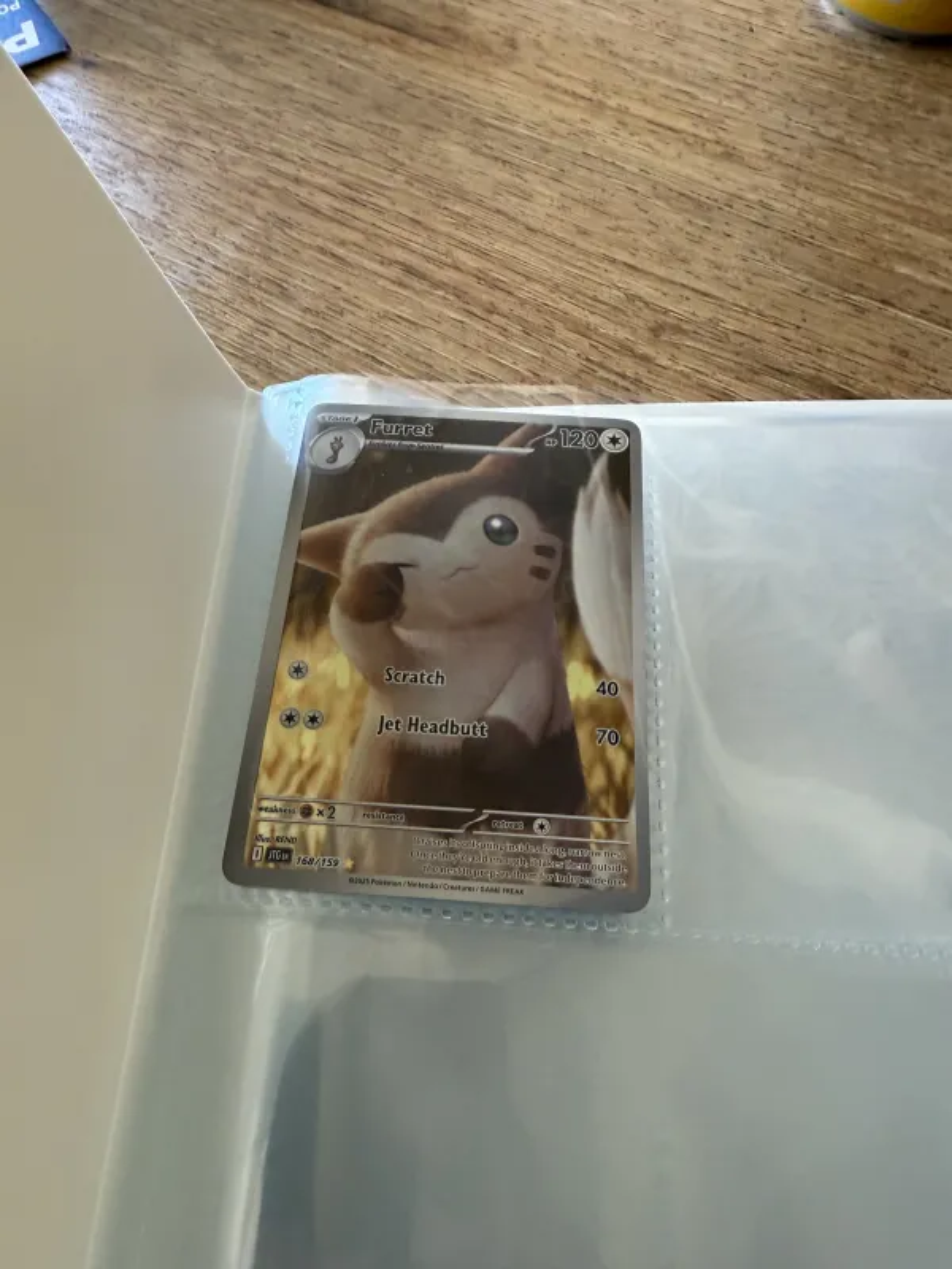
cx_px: 476
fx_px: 880
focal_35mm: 24
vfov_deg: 71.6
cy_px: 634
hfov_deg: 56.8
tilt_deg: -62.8
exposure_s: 1/100
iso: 200
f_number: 2.2
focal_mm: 2.22
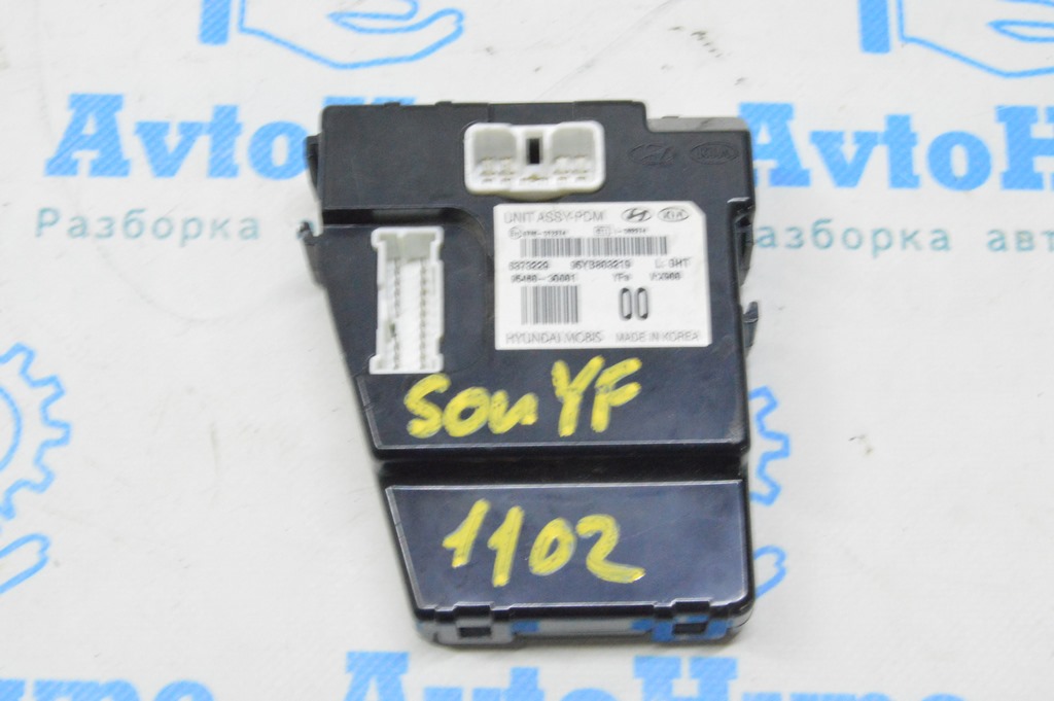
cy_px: 350
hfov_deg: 31.9
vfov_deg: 21.5
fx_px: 1843
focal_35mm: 63
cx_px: 527
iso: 6400
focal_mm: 42
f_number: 20
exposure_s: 1/15
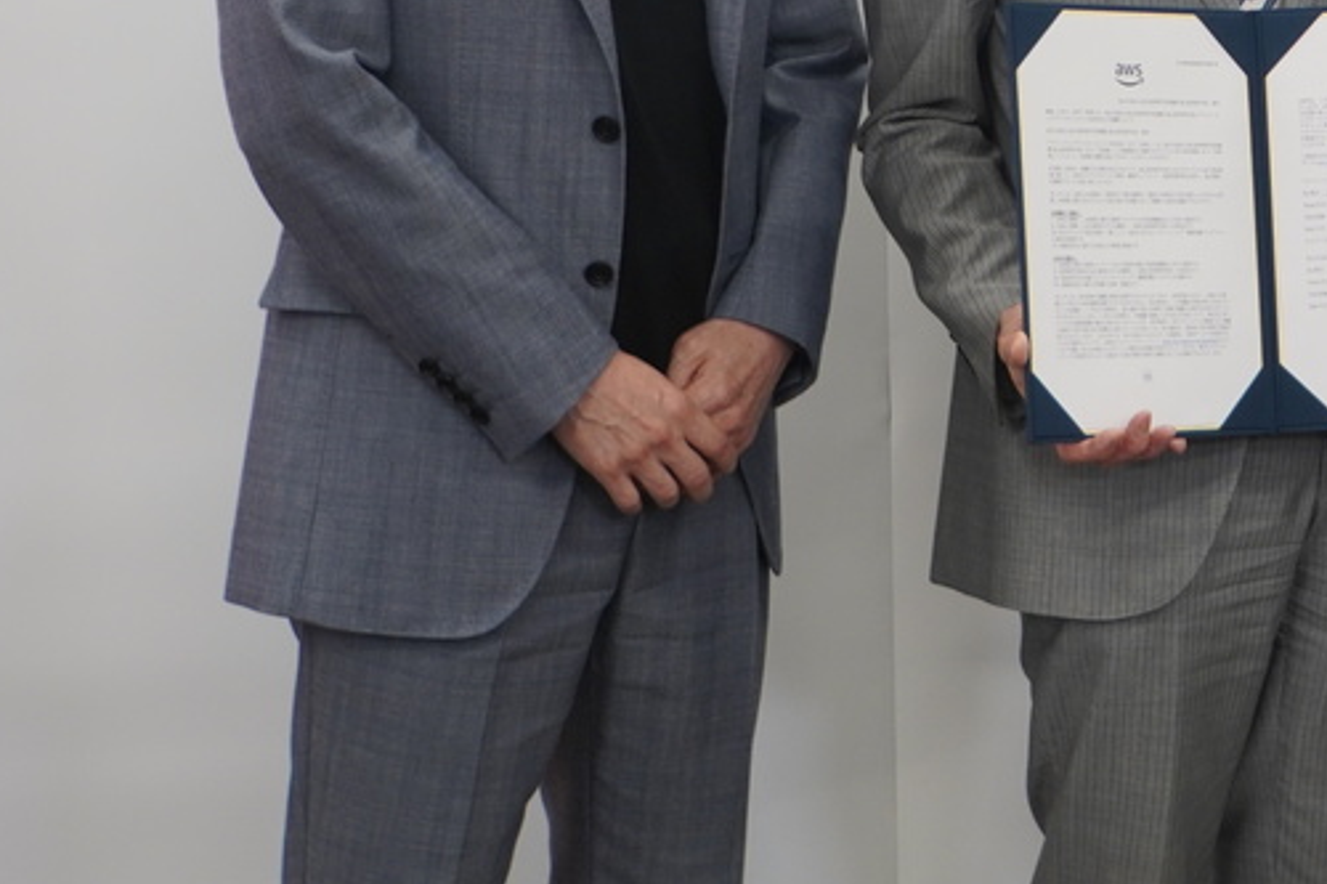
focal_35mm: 122
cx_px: 1428
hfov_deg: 16.3
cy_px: -154
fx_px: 4497
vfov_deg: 11.0
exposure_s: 1/60
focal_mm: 33.9
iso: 320
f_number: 4.5
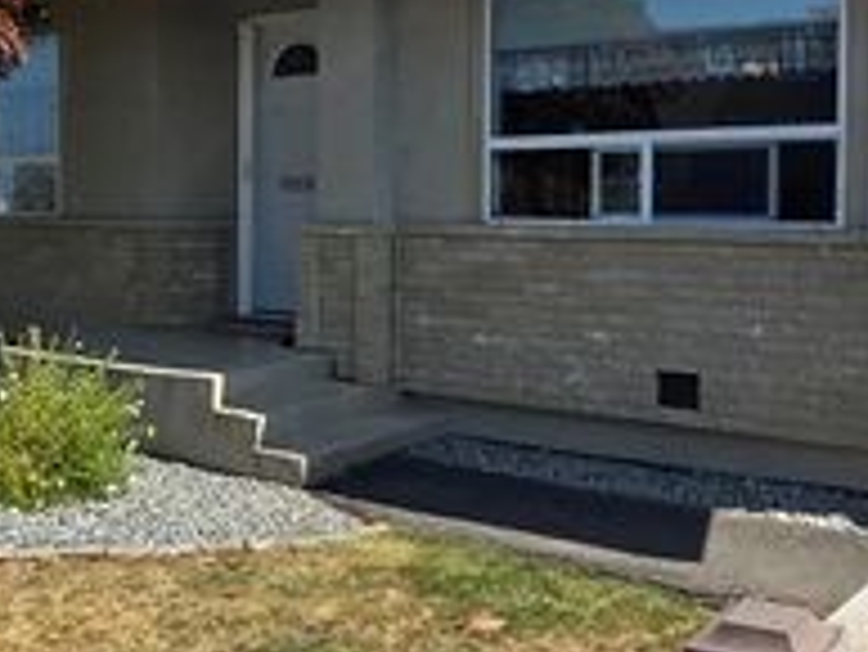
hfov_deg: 43.7
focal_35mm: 43
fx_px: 1079
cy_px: 225
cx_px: 373
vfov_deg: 33.4
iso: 40
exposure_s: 1/1614
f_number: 1.9
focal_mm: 2.2
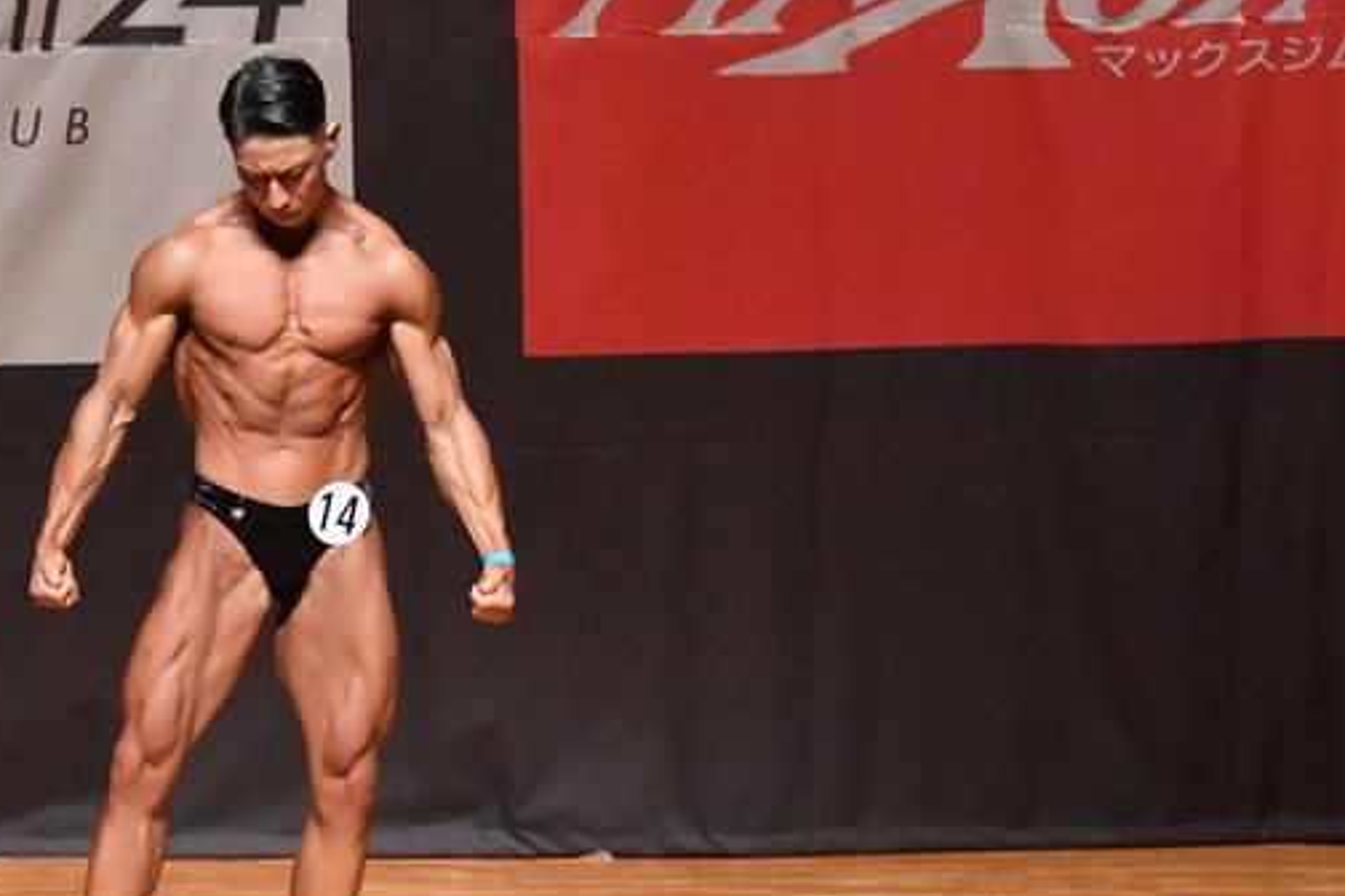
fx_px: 13785
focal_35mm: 369
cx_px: 396
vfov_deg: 3.7
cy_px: 640
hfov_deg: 5.6
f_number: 5.6
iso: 12800
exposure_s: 1/400
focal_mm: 160
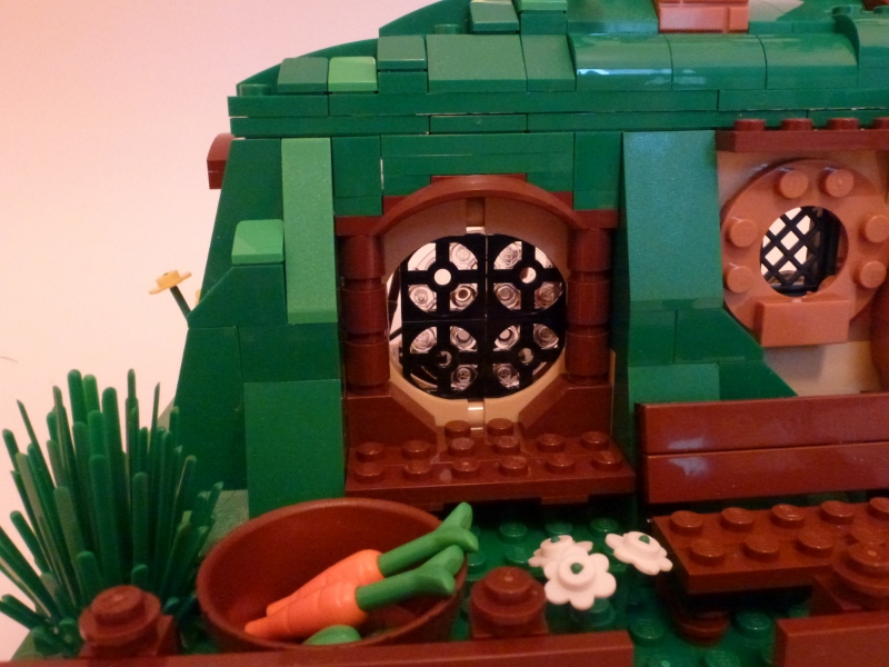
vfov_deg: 49.7
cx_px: 444
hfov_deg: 63.4
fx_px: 719
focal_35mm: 28
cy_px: 334
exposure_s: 1/1.3
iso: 800
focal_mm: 5
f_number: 6.3
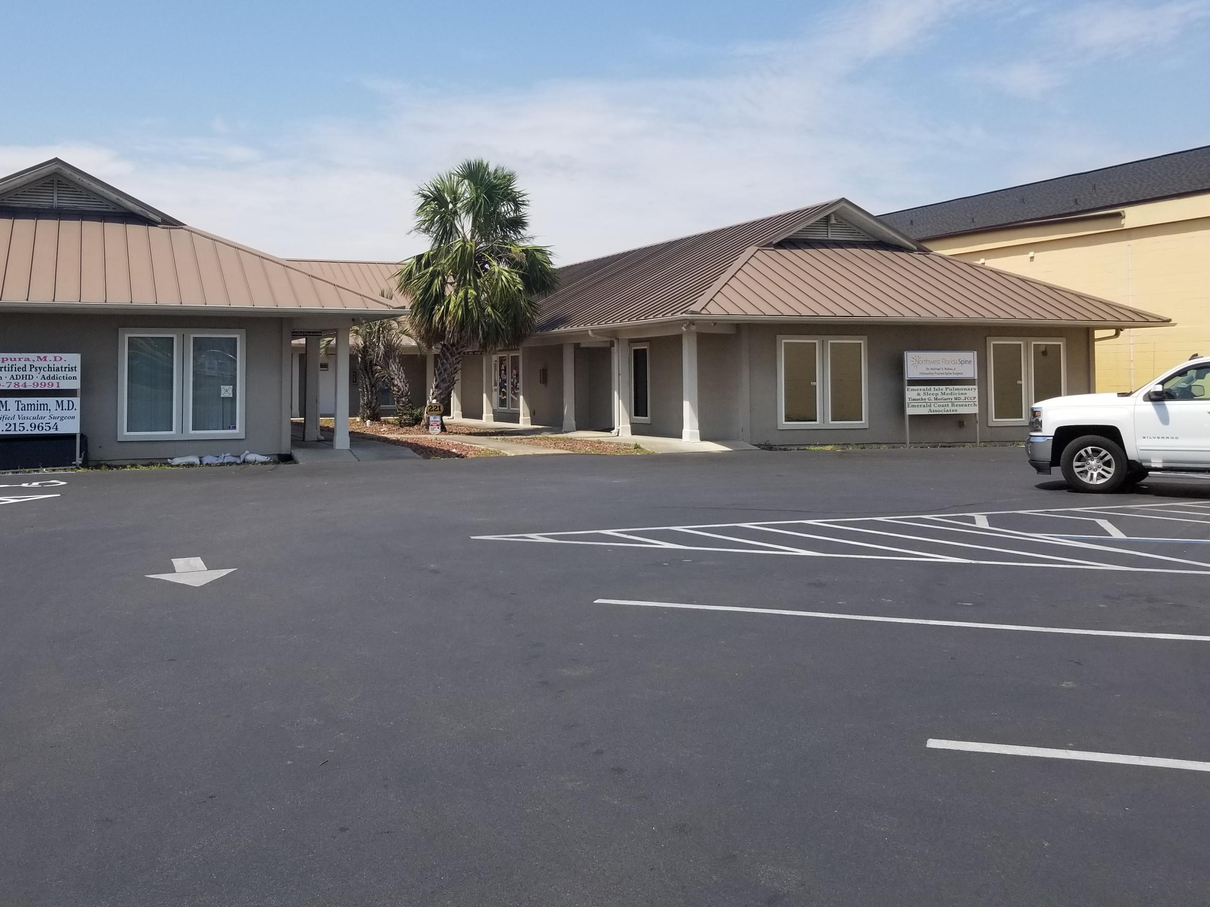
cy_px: 334
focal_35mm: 33
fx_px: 1154
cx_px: 463
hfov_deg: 54.8
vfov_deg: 42.6
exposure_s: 1/2536
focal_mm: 4.3
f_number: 1.7
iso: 50
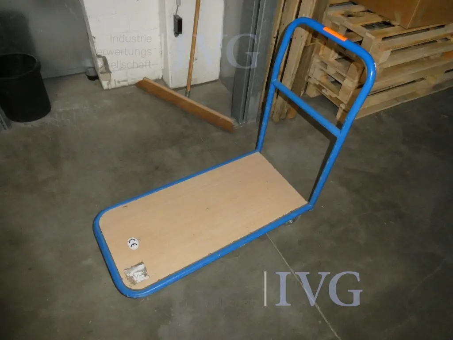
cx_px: 226
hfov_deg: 71.6
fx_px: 314
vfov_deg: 56.8
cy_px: 170
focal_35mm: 24
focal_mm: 4.3
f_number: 3.3
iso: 800
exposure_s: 1/125
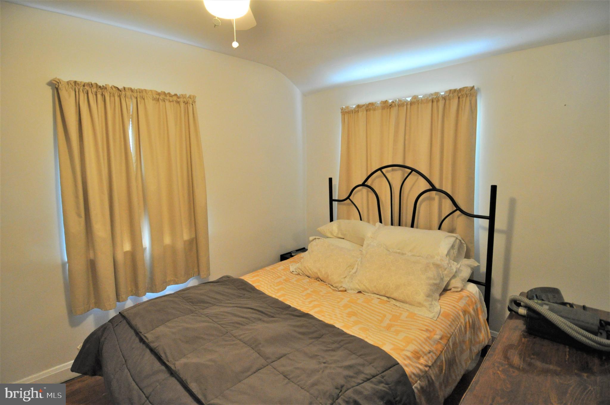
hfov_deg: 90.1
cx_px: 305
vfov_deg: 67.2
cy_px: 202
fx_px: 305
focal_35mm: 18
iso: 1600
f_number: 4
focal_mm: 12
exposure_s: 1/30
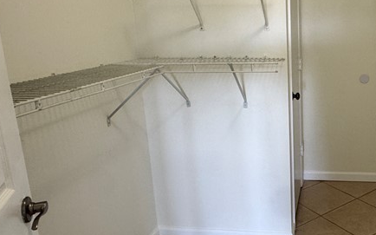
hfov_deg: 52.3
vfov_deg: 36.2
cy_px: 101
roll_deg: +0.4
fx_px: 359
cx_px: 292
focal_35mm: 35
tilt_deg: -13.6
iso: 160
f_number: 2.2
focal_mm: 2.22
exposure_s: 1/60
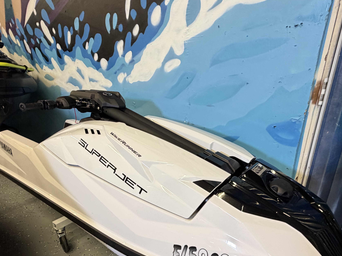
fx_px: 237
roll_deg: +0.4
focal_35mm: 24
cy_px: 171
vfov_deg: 55.6
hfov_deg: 71.6
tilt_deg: -27.2
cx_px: 171
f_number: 2.2
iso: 200
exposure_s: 1/60
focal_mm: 2.22
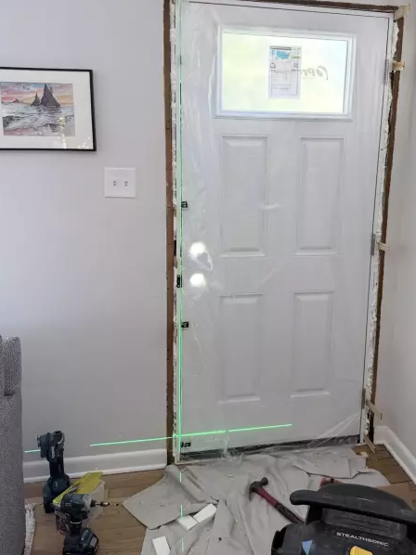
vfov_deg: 59.7
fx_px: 481
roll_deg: -0.7
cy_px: 233
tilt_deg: -10.4
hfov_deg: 46.6
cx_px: 240
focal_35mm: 30
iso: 200
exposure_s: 1/89
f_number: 1.78
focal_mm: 6.76
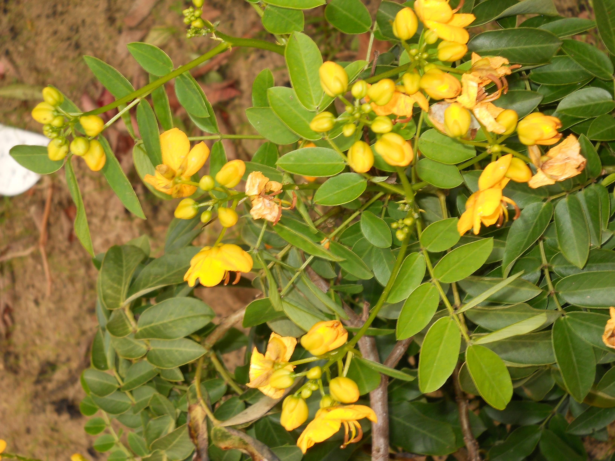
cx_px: 308
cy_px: 230
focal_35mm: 90
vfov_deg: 16.4
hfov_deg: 21.8
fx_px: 1599
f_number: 4.8
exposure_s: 1/60
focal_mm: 14.9
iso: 100
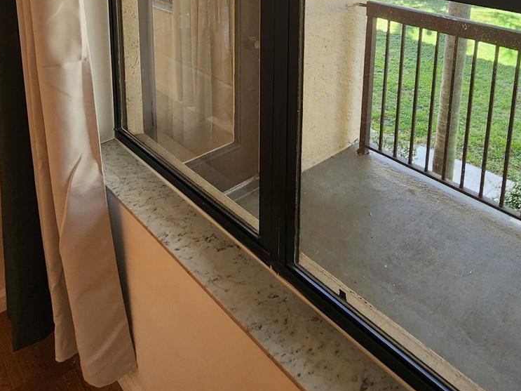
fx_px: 421
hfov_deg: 62.9
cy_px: -4
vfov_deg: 42.6
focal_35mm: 28
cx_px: 314
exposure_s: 1/60
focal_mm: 2.2
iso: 125
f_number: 2.2
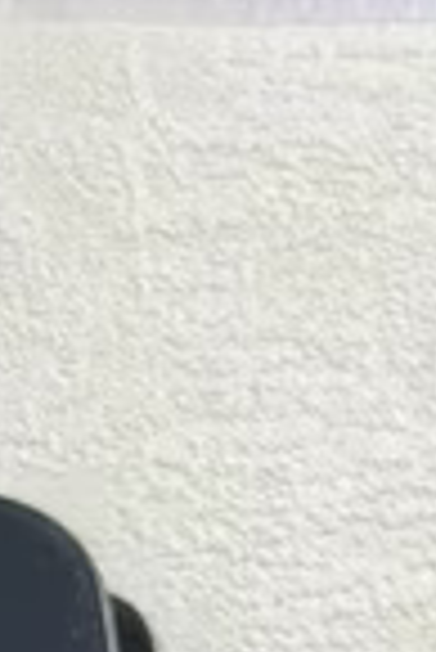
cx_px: -256
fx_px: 3987
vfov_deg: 8.9
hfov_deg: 6.2
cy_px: 1259
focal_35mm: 220
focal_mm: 6.76
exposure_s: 1/50
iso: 80
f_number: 1.78
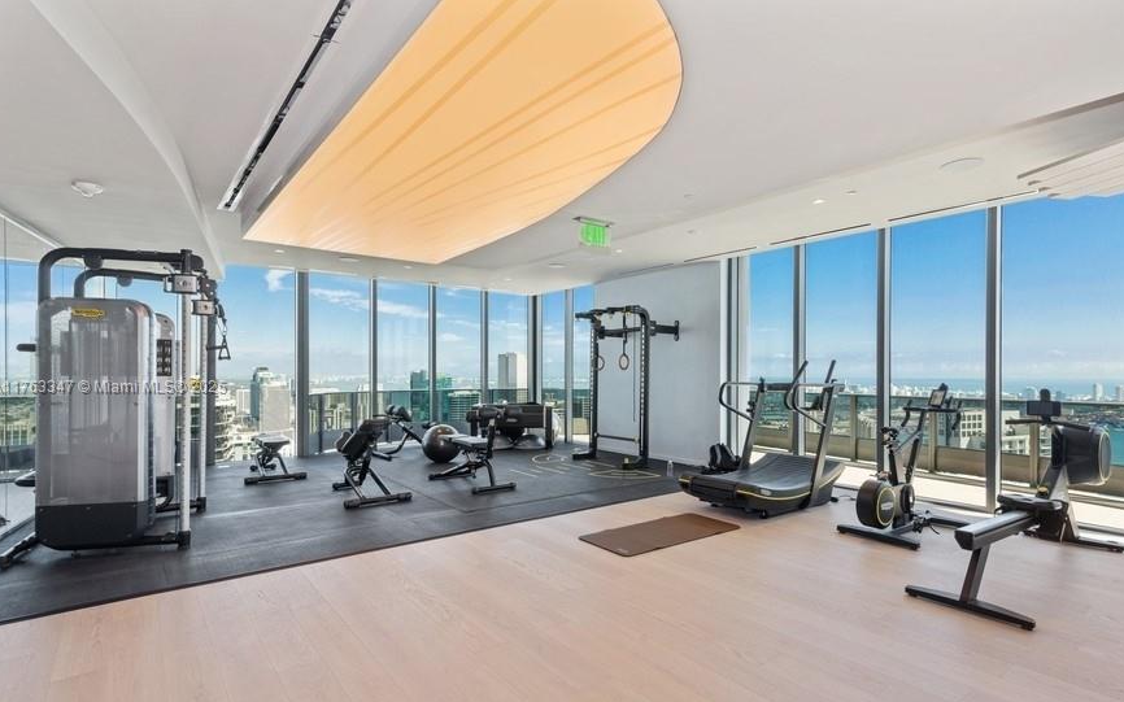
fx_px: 551
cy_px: 388
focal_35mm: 18
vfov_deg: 64.8
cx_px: 572
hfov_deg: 91.1
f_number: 8
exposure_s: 1/30
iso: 200
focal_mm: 17
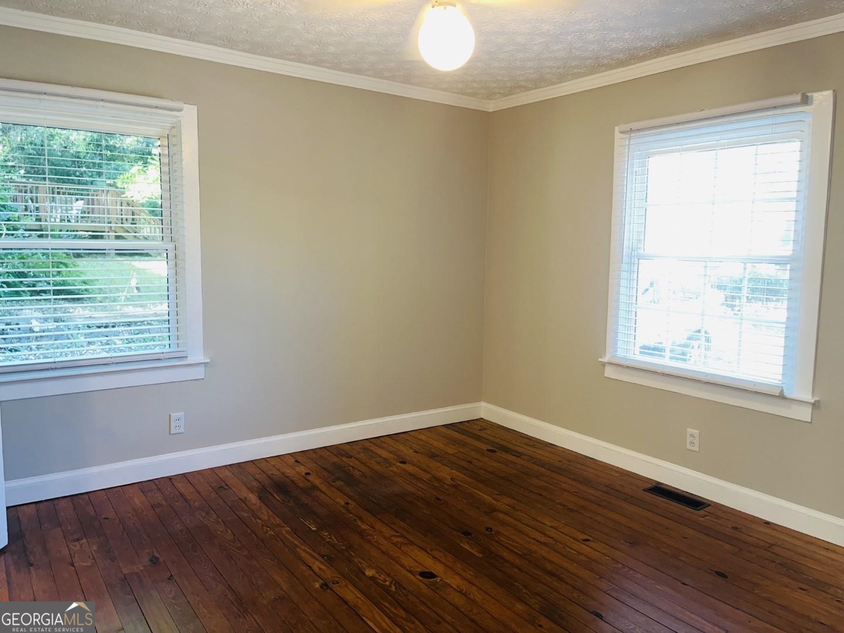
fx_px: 634
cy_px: 316
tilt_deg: -6.5
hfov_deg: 67.3
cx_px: 422
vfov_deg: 53.1
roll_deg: -1.0
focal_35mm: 26
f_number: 1.6
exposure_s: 1/16
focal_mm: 5.1
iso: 64
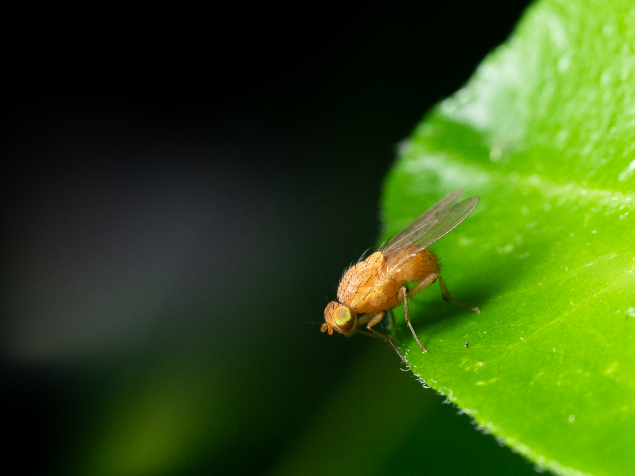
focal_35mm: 120
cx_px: 318
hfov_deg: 16.4
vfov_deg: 12.3
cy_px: 238
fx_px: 2201
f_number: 8
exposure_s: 1/200
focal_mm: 60
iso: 800
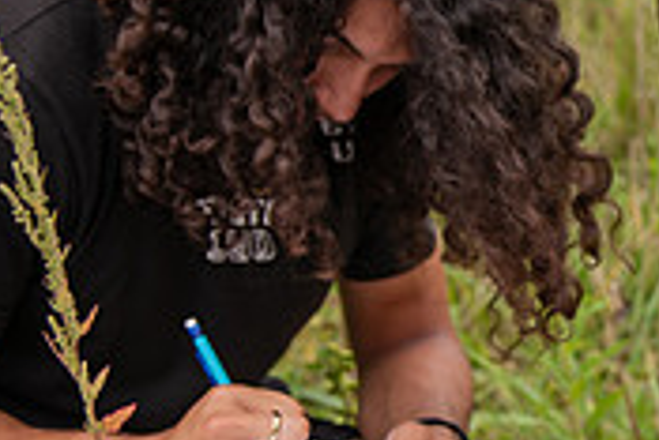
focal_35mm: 116
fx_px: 2125
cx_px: 859
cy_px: 374
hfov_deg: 16.6
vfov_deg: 11.8
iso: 80
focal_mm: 35
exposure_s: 1/320
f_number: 3.2
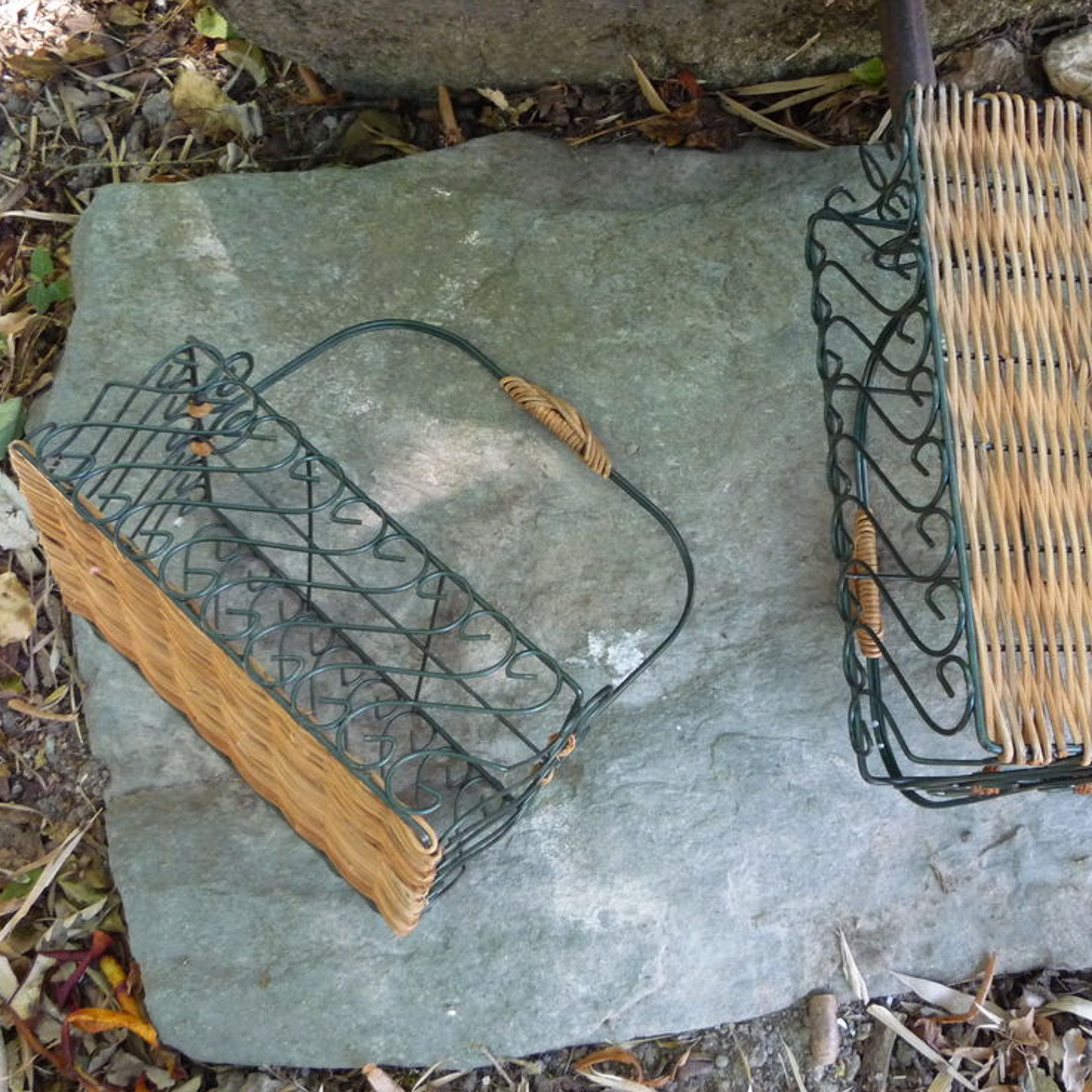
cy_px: 551
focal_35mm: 36
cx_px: 662
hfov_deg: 45.8
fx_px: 1285
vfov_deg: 46.0
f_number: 3.3
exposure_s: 1/30
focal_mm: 5.2
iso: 320
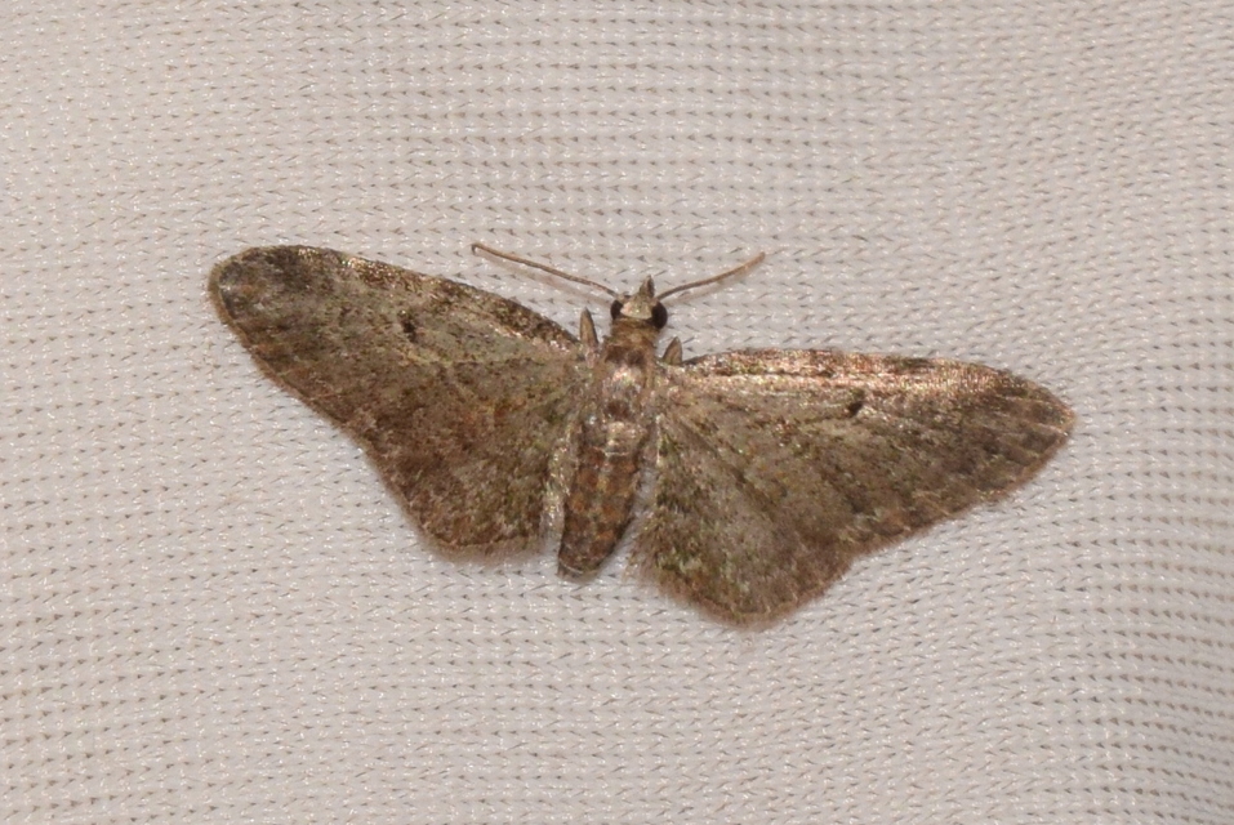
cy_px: 412
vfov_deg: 6.6
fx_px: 7205
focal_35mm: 210
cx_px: 617
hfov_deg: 9.8
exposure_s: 1/160
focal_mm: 140
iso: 500
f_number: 14
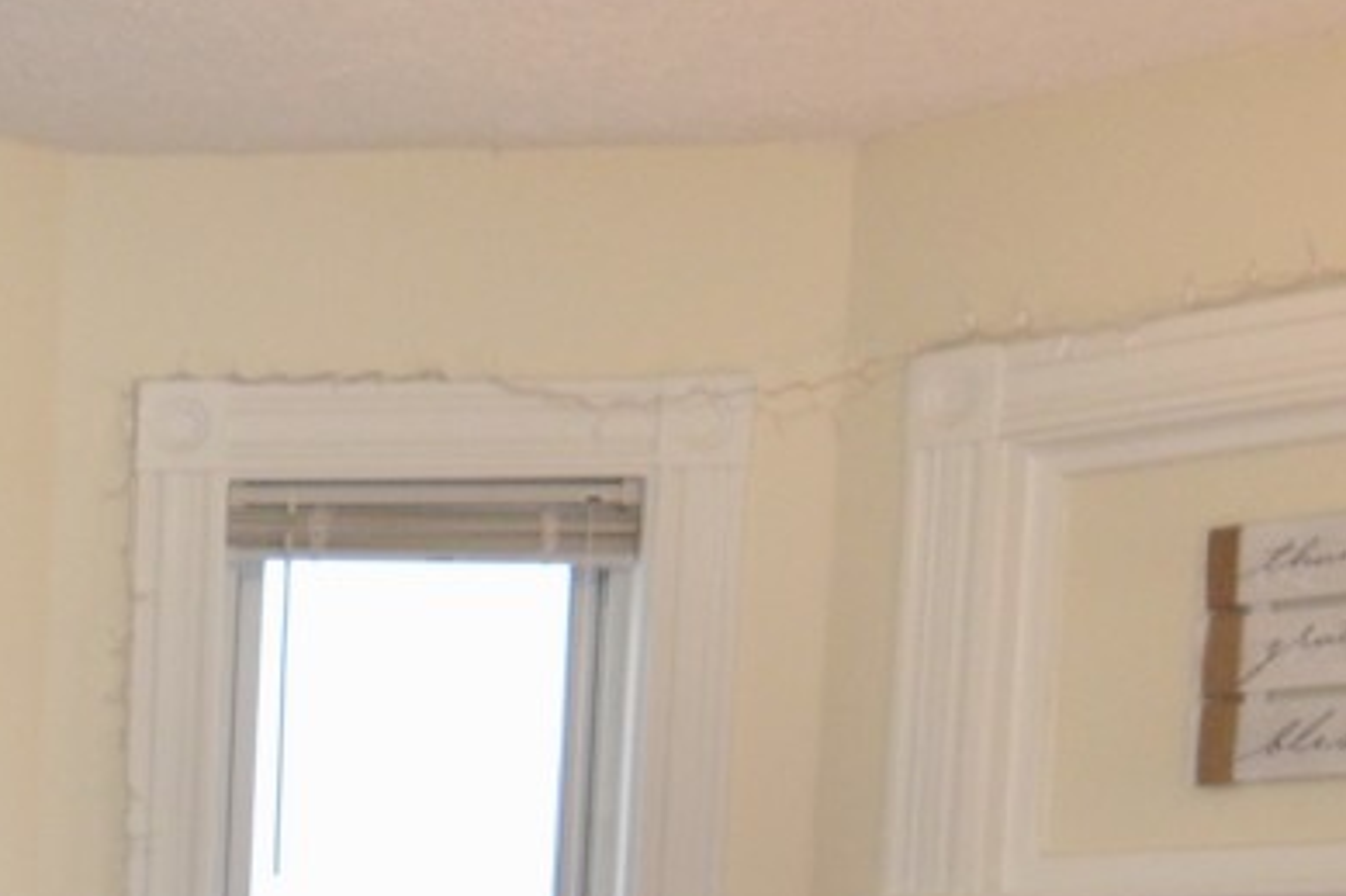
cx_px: -626
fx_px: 2952
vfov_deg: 15.4
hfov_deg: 21.8
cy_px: 1477
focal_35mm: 79
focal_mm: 10
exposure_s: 1/60
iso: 720
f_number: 3.5
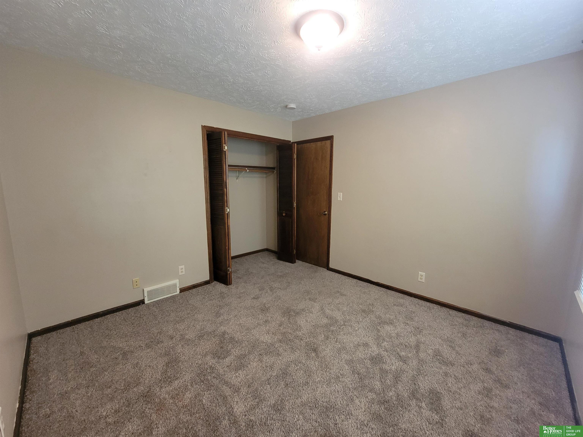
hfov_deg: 106.2
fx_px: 219
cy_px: 218
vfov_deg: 89.9
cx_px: 292
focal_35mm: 13
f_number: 2.2
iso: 320
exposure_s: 1/30
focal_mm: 2.2
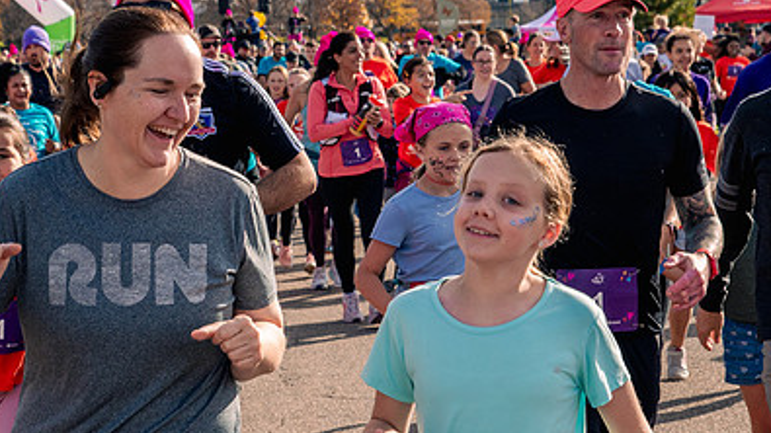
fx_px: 2780
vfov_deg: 8.9
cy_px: 105
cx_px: 298
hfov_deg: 15.8
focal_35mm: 136
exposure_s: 1/1000
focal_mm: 75
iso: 800
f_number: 10
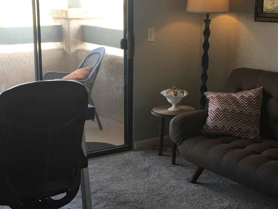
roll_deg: +0.0
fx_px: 490
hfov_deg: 31.7
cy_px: 109
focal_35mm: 61
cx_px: 135
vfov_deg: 24.0
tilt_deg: -12.6
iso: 25
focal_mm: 4.15
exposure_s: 1/30
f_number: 2.2
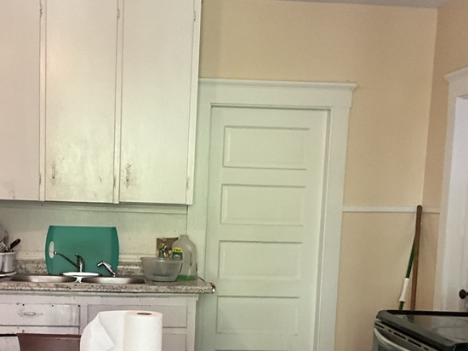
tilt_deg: -7.4
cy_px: 297
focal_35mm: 54
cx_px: 160
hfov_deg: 35.2
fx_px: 730
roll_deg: -1.1
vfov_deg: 26.3
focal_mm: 3
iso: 250
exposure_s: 1/60
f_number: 1.8
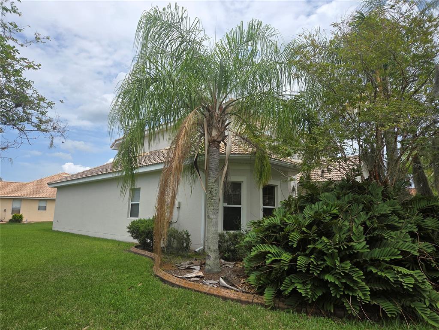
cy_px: 165
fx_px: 292
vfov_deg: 58.9
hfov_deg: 73.9
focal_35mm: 23
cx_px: 220
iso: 80
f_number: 1.8
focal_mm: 5.4
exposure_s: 1/3882
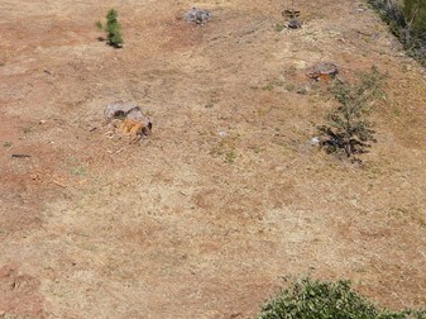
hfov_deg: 25.0
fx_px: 897
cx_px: -32
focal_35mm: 73
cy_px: -100
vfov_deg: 18.6
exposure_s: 1/640
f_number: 2.8
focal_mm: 4.5
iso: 100
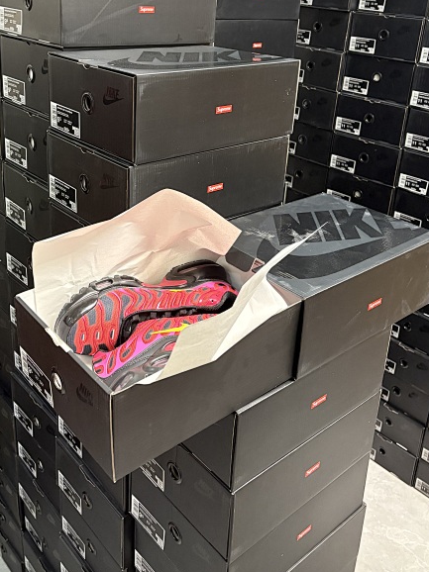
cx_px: 169
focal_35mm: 36
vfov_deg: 50.3
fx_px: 595
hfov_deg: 39.4
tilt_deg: -21.3
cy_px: 181
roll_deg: -1.3
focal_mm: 5.96
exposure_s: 1/50
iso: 400
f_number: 1.6
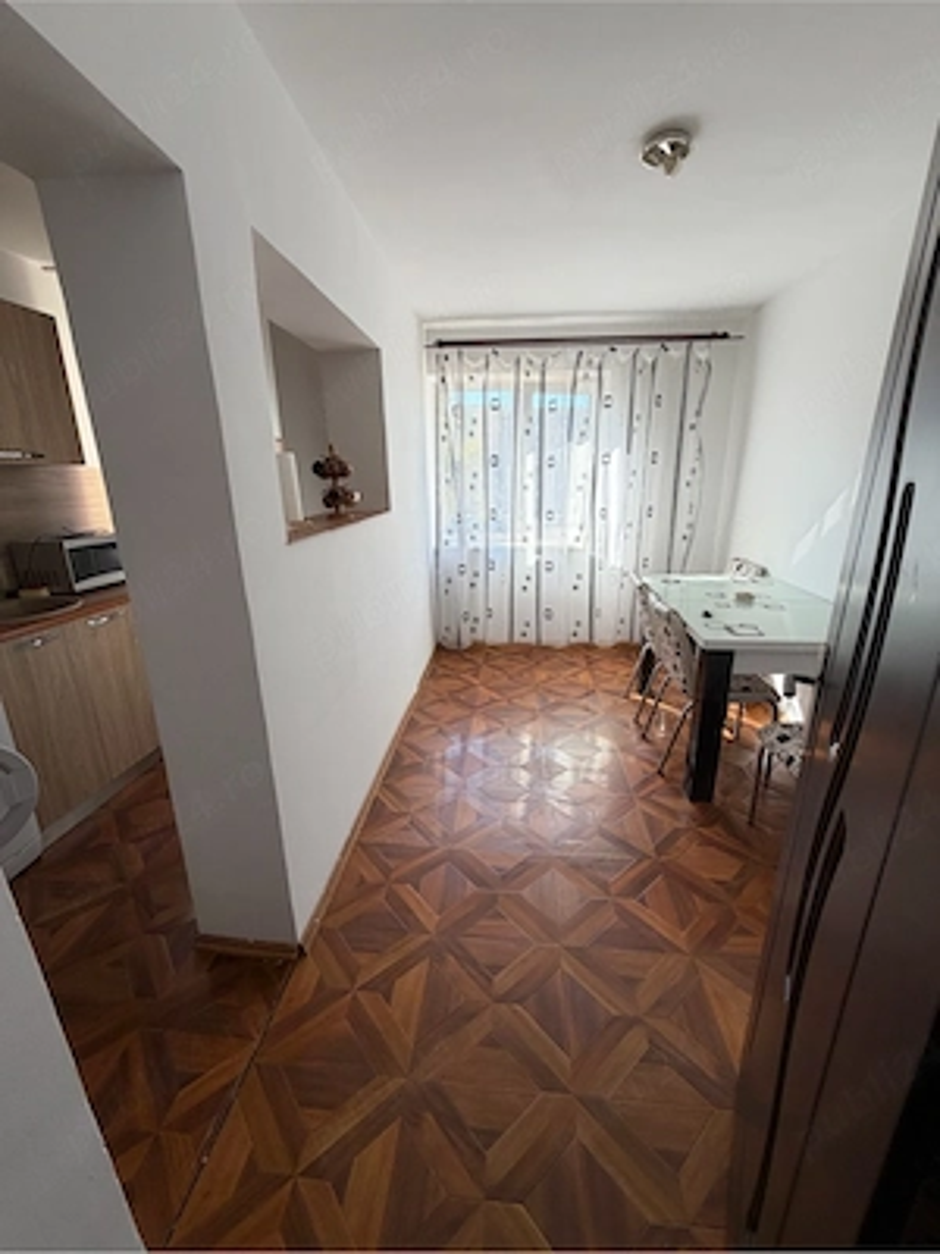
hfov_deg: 85.7
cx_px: 470
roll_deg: +1.3
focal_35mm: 14
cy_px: 627
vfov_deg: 102.1
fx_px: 507
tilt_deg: -16.2
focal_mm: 2.22
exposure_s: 1/121
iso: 64
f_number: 2.2
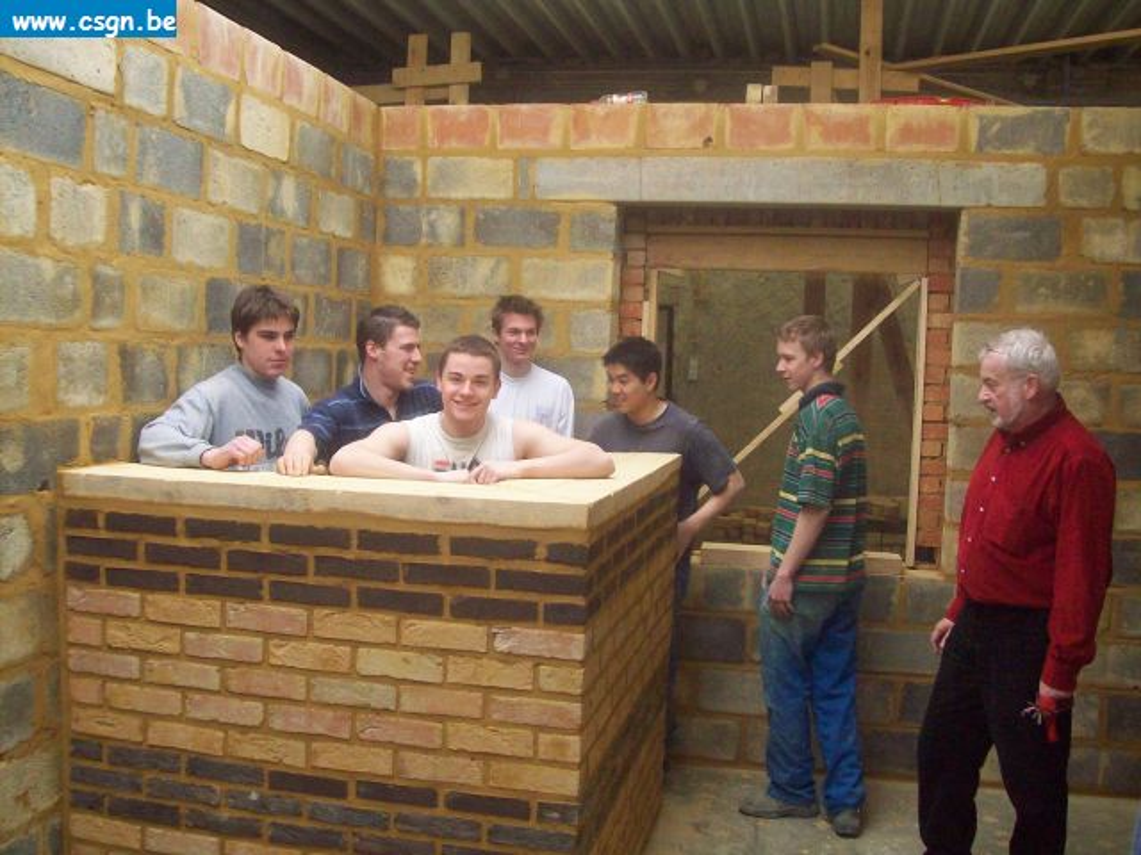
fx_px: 1187
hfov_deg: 51.4
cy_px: 428
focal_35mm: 36
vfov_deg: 39.7
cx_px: 570
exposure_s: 1/67.9
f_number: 2.7
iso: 200
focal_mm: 6
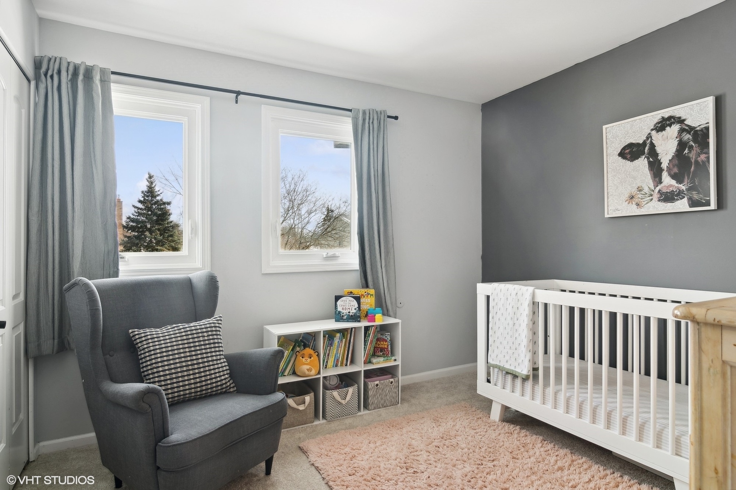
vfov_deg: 64.6
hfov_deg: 86.9
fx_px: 388
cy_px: 245
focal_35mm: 19
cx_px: 368
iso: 200
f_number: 8
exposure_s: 1/15
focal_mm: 13
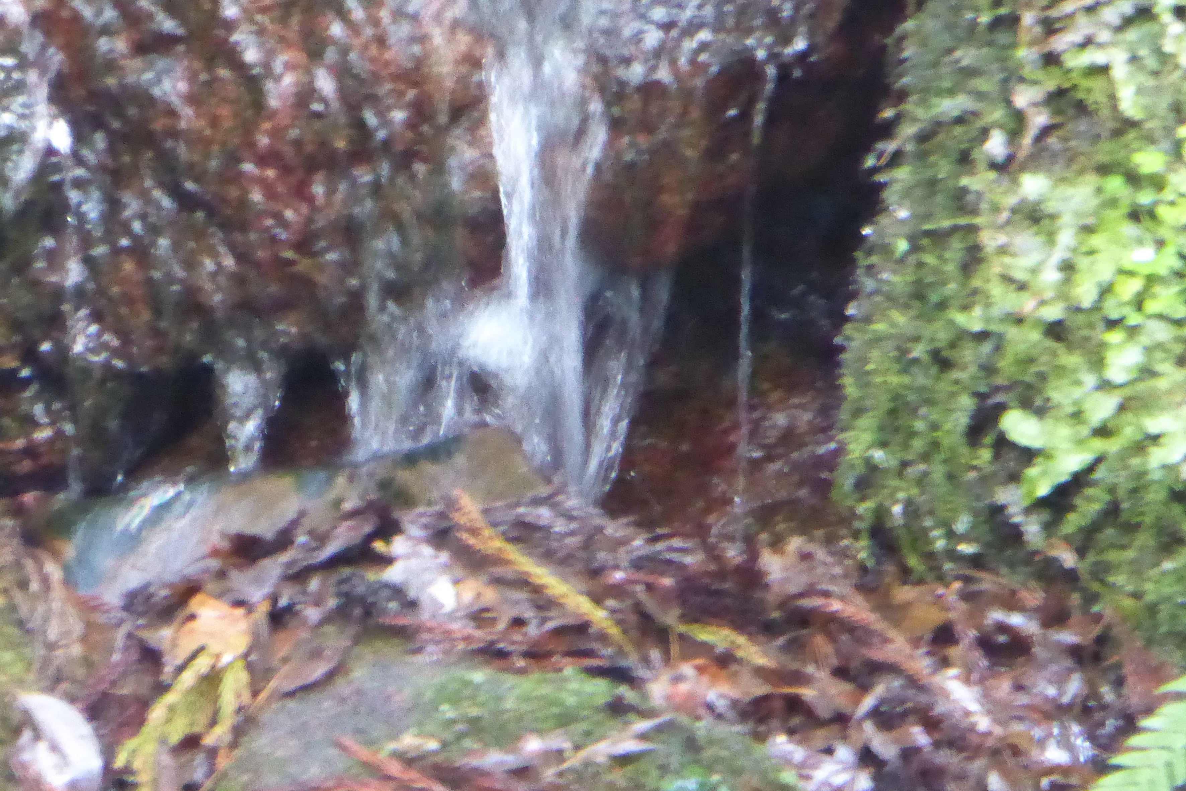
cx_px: 471
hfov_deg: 1.2
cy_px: 292
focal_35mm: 1668
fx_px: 54949
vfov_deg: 0.8
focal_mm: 129
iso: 1600
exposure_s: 1/15
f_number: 6.4
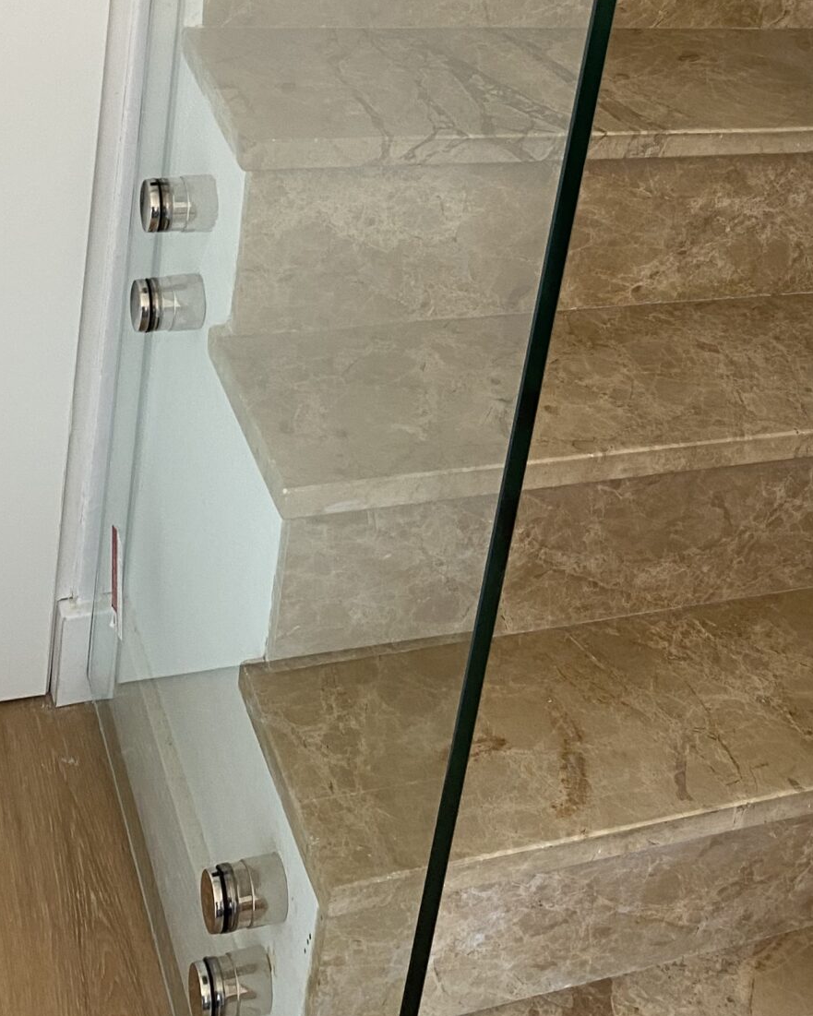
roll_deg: -10.9
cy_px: 69
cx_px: 586
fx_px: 1774
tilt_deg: -22.8
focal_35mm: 59
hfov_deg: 25.6
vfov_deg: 30.3
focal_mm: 4.25
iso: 100
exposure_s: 1/50
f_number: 1.8
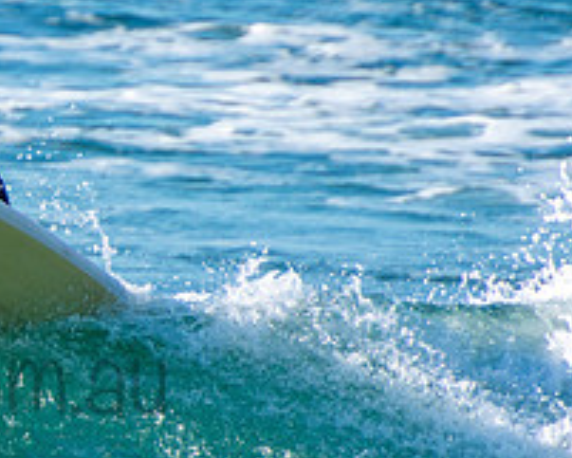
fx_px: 27472
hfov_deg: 1.2
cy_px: 348
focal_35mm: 1622
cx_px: -134
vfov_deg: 1.0
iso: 360
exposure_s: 1/1250
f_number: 5.6
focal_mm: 400
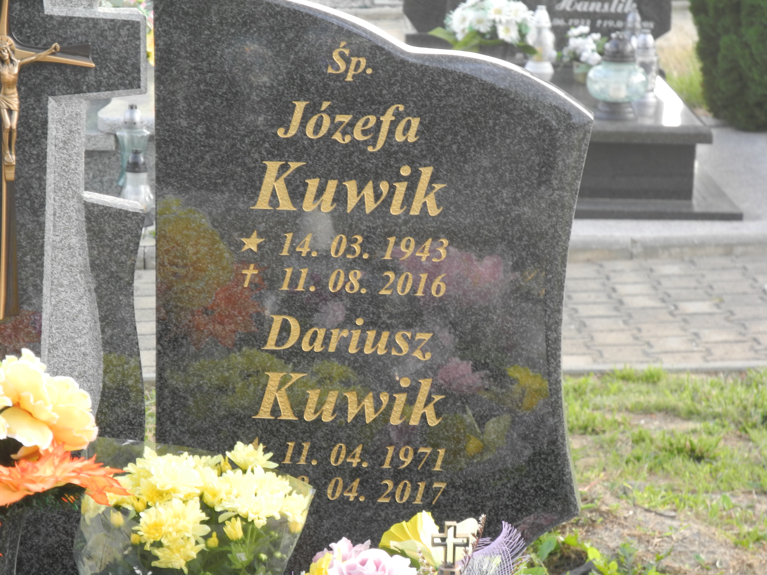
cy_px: 288
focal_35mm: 135
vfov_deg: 11.0
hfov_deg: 14.6
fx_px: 2991
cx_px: 384
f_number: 5
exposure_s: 1/30
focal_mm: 28.9
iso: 100
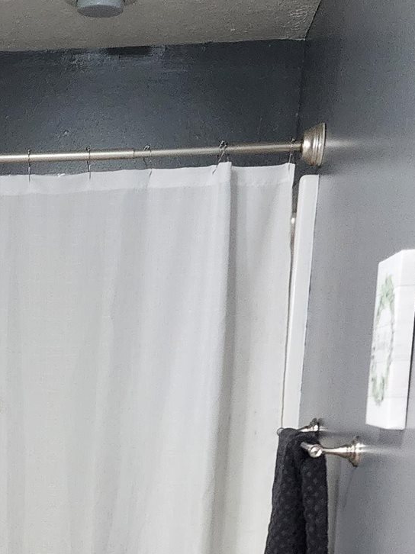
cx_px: -50
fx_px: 1168
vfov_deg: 24.7
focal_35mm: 73
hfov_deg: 19.3
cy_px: 621
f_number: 1.8
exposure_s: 1/120
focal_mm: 6.4
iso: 800
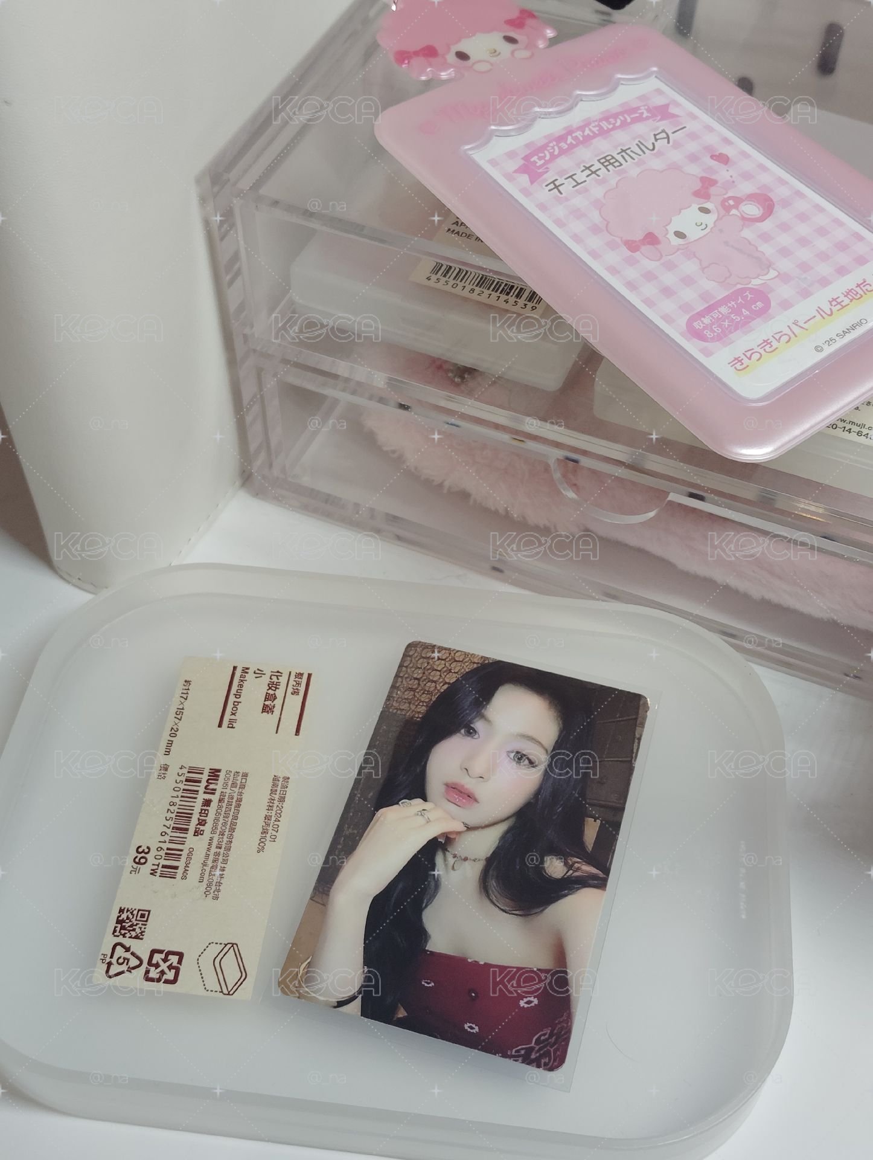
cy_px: 580
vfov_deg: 63.4
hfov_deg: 49.9
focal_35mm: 28
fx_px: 939
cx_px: 436
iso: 500
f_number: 1.8
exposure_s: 1/120
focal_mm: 4.22
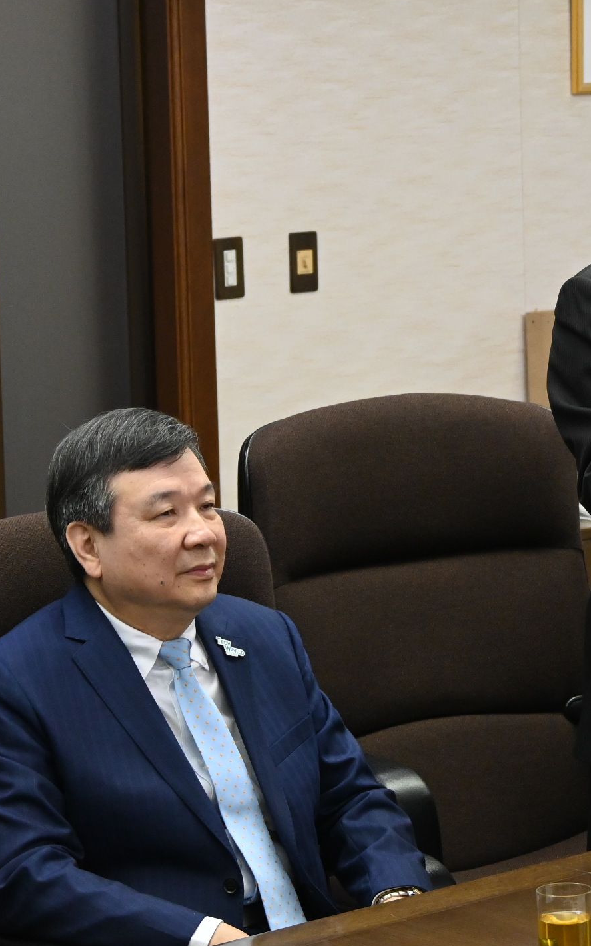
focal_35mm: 132
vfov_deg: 15.8
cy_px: 399
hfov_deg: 9.9
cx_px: 433
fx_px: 3401
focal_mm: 44
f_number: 4.5
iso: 1800
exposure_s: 1/125
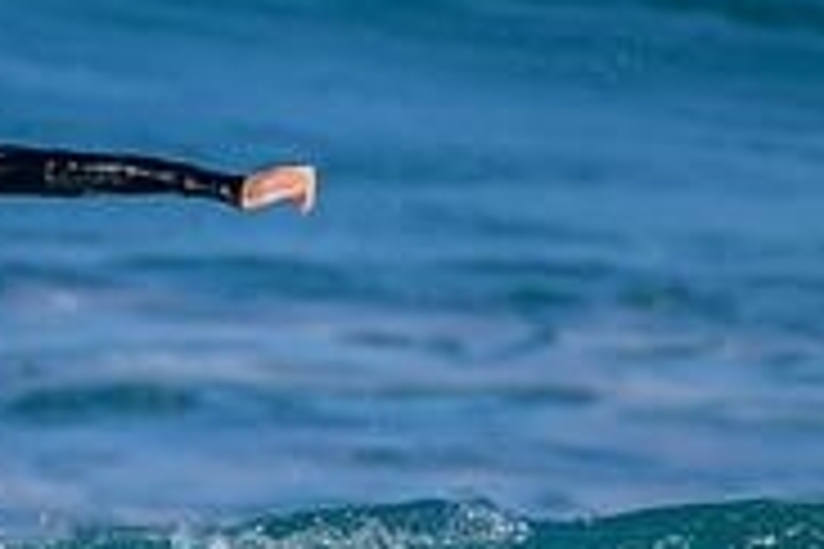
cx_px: -226
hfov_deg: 0.7
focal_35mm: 2934
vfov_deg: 0.5
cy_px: 827
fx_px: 67151
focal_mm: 800
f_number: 8
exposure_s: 1/2000
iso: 280
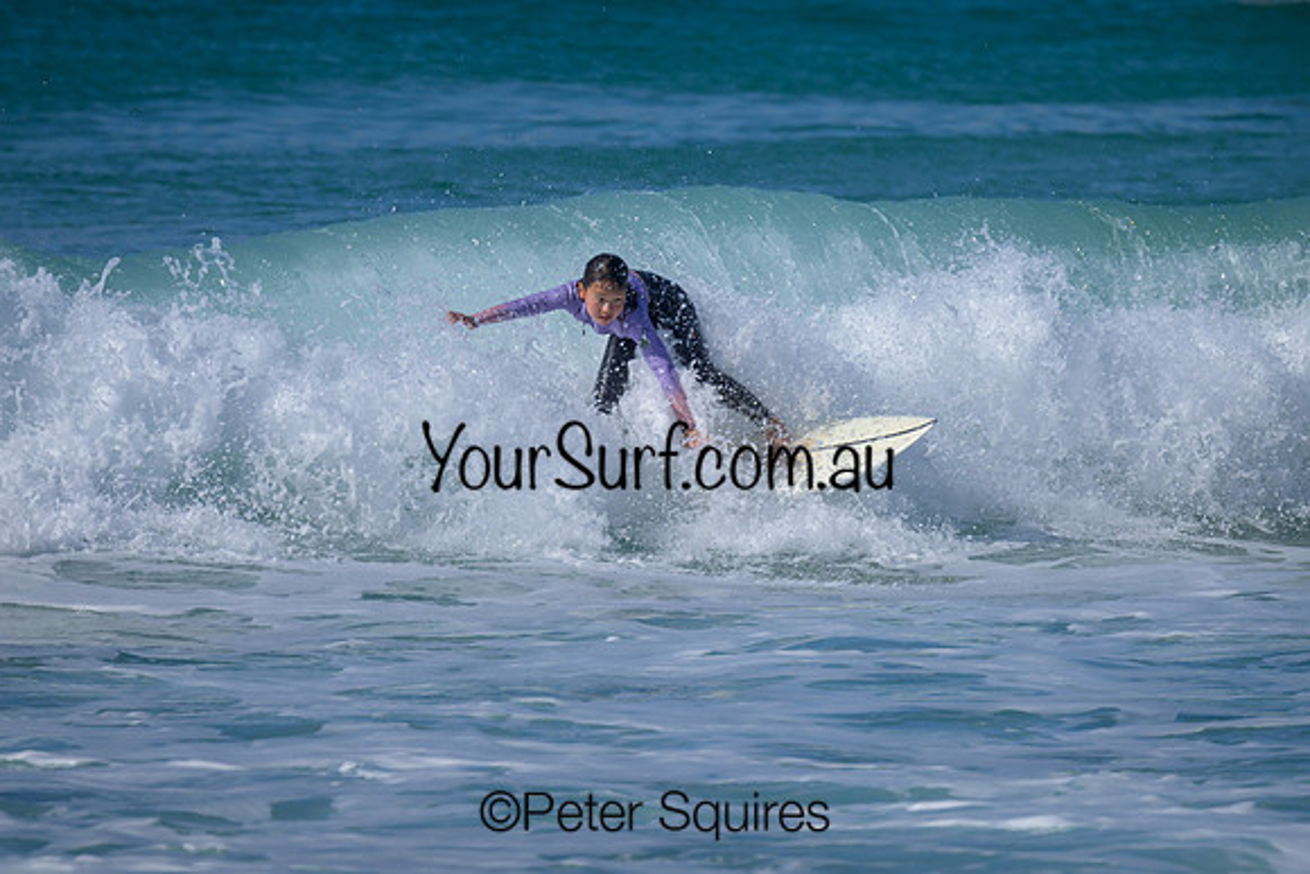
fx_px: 39986
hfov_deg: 1.9
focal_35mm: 1099
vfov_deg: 1.3
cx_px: 711
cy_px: 442
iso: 220
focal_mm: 800
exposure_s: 1/2000
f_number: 6.3
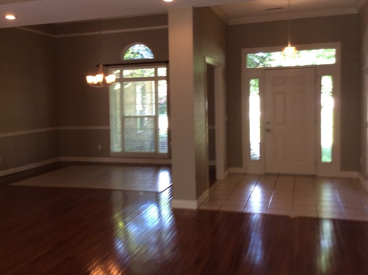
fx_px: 414
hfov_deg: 47.7
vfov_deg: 36.7
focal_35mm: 39
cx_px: 153
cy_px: 122
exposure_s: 1/24
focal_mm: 3.3
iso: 50
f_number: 2.4
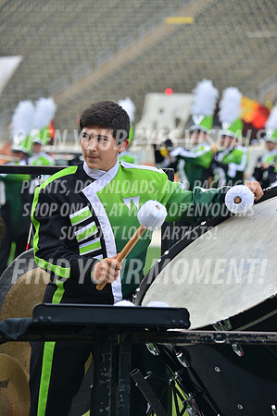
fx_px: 2024
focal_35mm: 175
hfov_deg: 7.8
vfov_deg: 11.8
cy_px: 208
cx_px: 138
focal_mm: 175
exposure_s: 1/500
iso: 200
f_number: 5.6
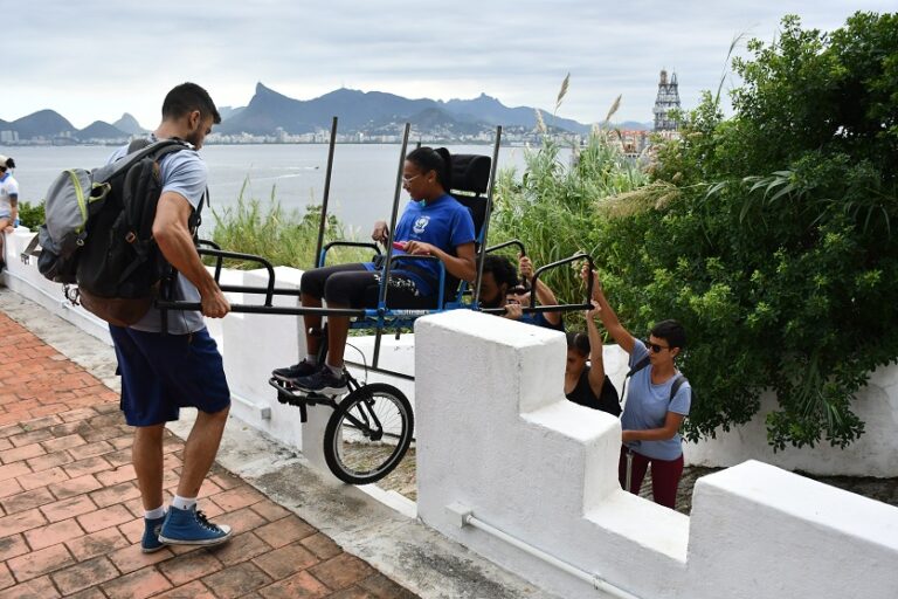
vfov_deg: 40.0
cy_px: 300
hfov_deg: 57.2
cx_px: 449
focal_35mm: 33
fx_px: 823
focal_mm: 22
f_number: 5.6
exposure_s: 1/750
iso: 560
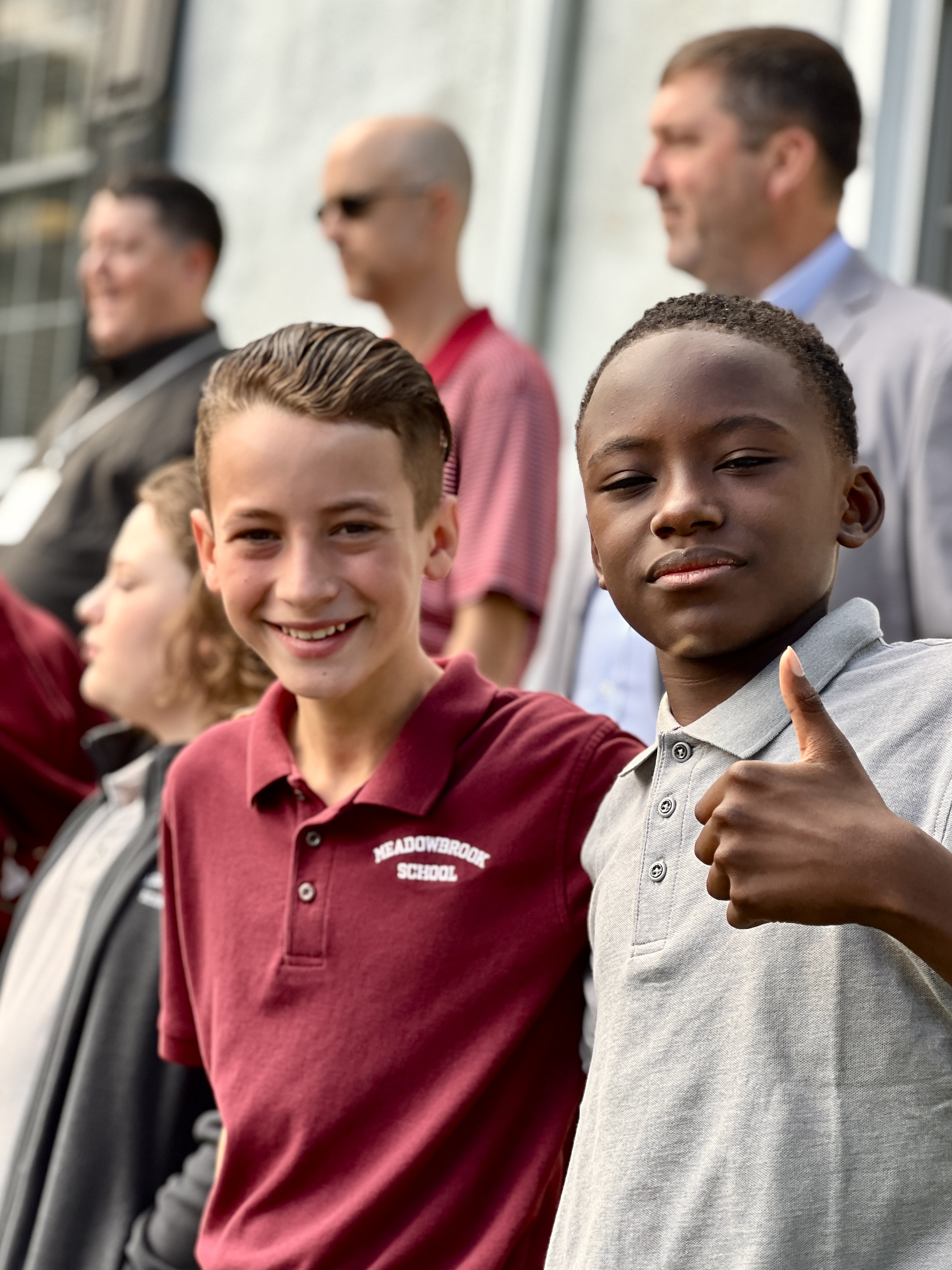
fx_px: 2824
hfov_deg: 19.1
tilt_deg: +3.9
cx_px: 476
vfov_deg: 25.3
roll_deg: -4.5
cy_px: 635
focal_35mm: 77
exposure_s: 1/121
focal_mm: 9
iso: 50
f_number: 2.8
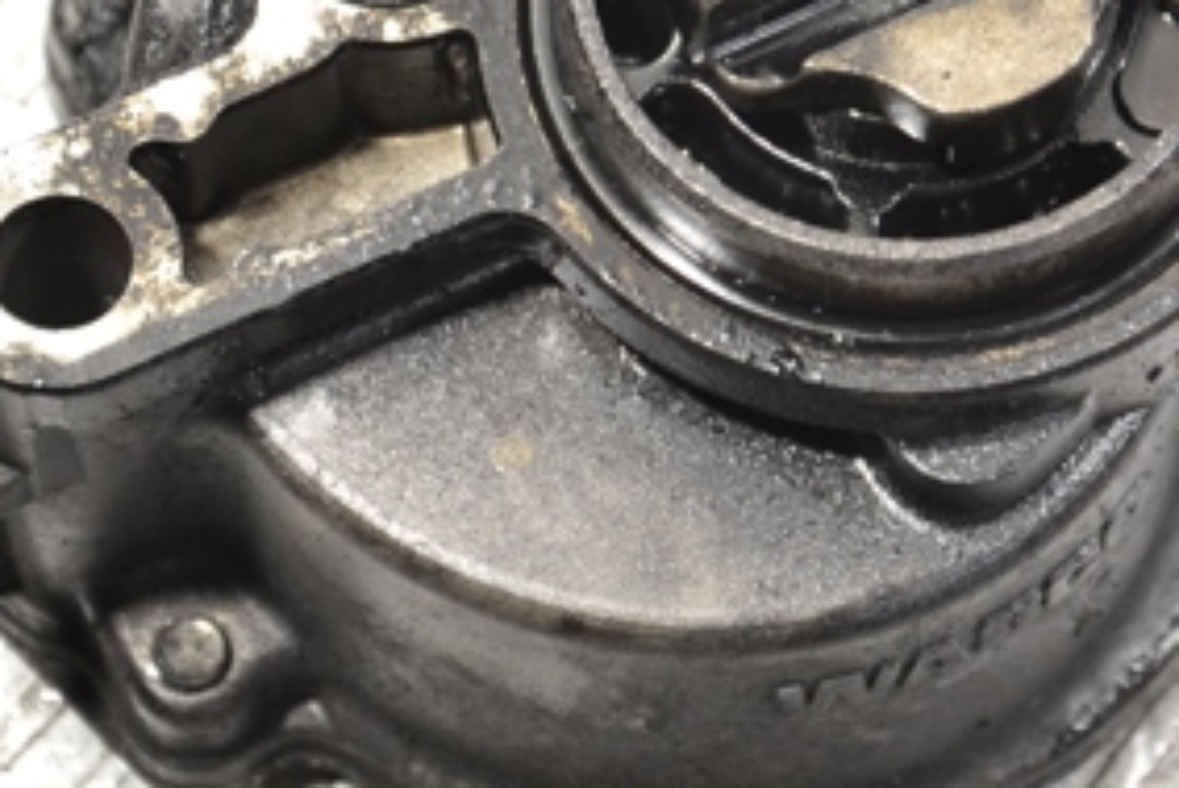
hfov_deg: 8.1
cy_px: 108
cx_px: 887
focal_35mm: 254
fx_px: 8327
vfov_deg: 5.4
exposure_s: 1/50
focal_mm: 75
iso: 800
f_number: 5.3
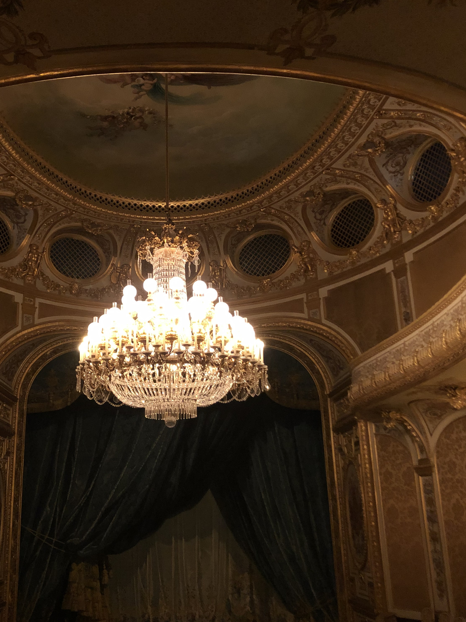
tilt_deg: +17.3
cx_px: 158
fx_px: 682
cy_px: 312
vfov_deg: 49.0
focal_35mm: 38
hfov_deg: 37.3
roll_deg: +1.3
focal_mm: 4
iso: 200
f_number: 1.8
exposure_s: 1/4
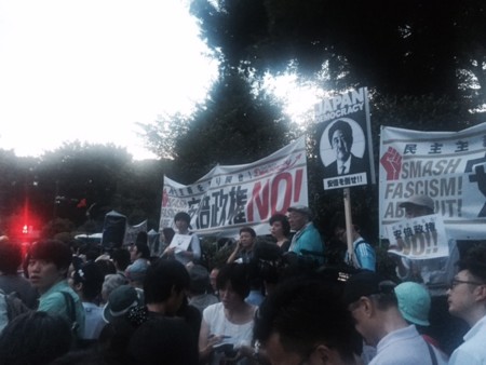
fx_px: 407
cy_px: 182
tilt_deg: +11.5
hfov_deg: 61.6
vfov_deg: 48.3
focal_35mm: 29
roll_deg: -2.9
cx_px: 243
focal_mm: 4.15
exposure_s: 1/30
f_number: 2.2
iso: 160
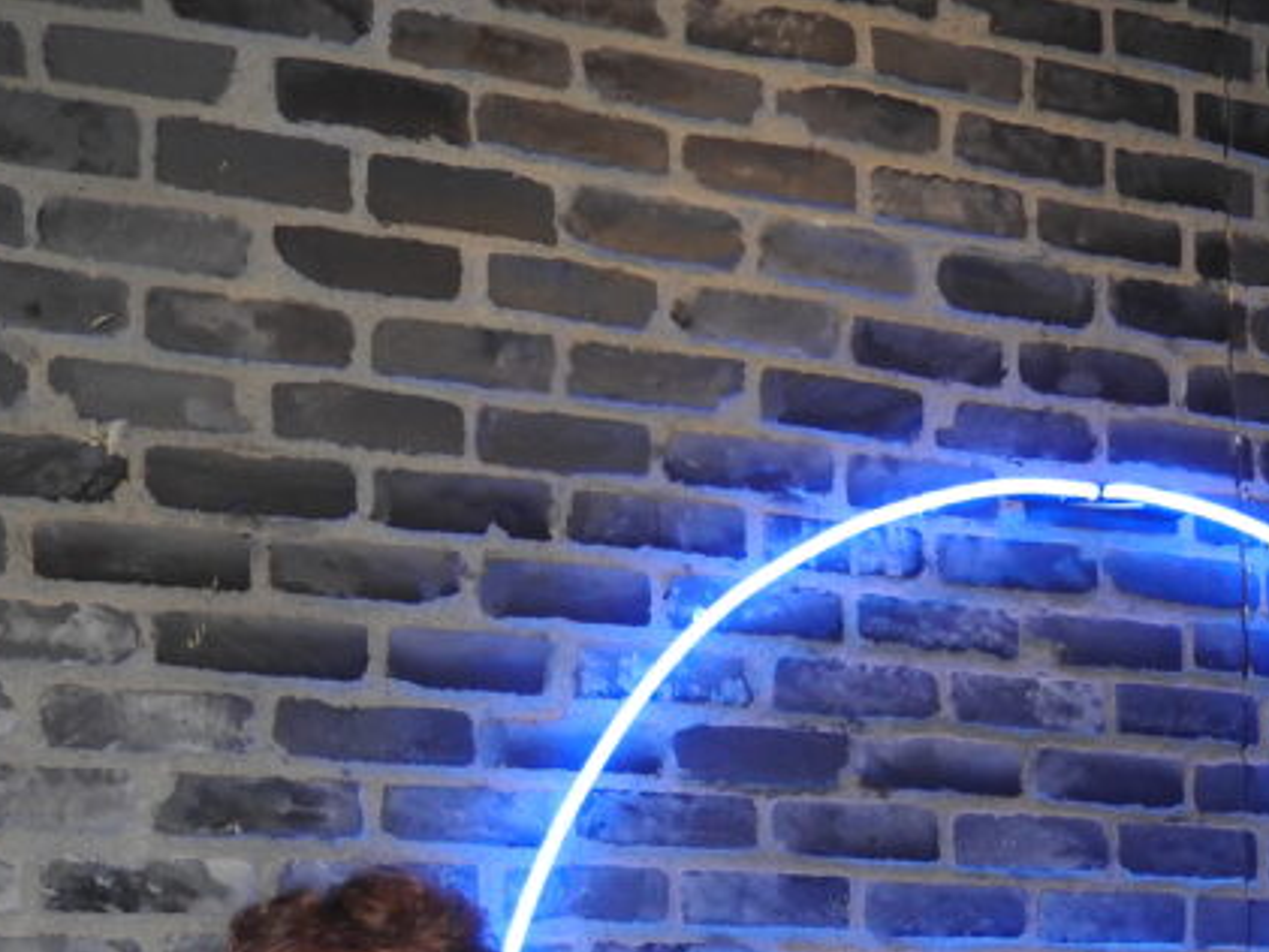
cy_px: 985
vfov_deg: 19.5
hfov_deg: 26.5
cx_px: 826
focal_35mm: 73
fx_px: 2677
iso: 200
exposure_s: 1/30
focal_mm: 5.4
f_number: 3.5
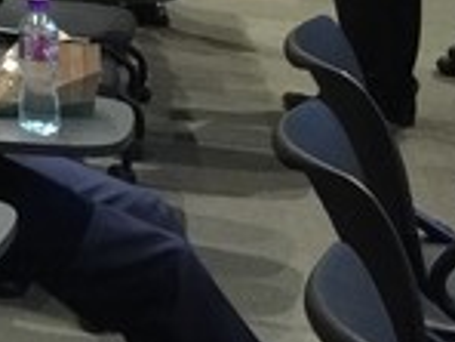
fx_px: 1919
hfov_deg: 11.7
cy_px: -496
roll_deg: -3.1
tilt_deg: +1.1
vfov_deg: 9.1
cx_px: -540
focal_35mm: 146
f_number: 2.2
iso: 64
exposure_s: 1/4
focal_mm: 4.15
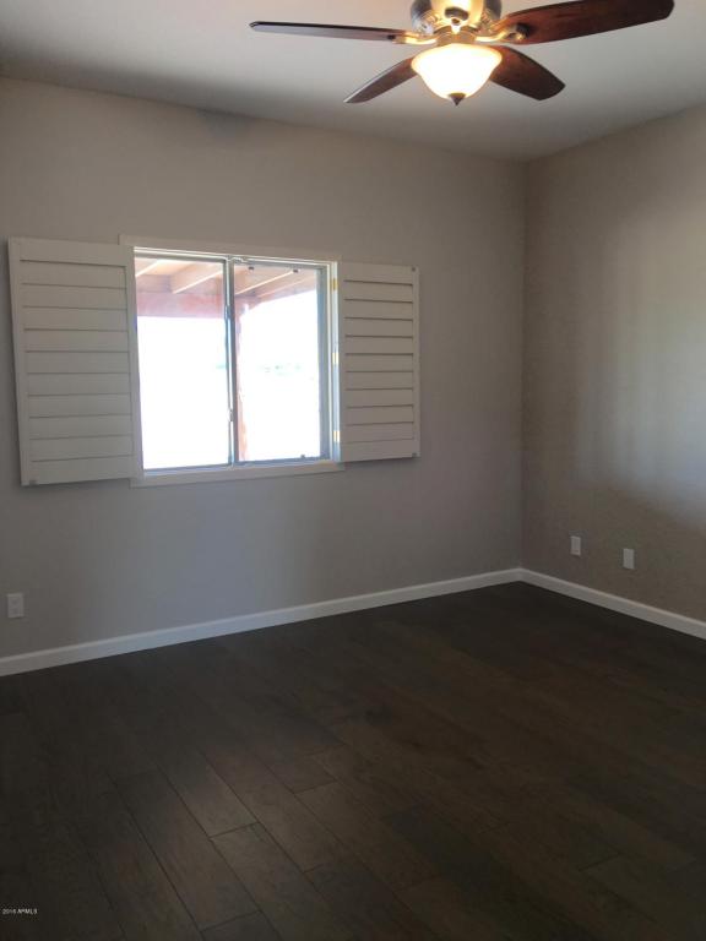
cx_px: 353
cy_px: 470
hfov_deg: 48.2
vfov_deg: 61.7
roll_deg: -0.1
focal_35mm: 29
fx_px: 789
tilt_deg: -5.0
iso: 25
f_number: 2.2
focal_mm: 4.15
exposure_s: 1/33
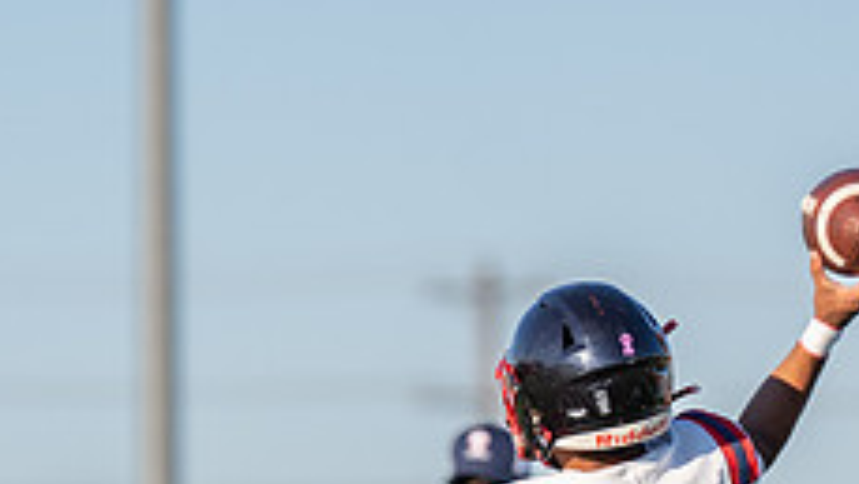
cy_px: 810
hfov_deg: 3.1
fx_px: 15972
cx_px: 474
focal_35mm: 701
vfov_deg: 1.7
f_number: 2.8
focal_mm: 200
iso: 100
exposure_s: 1/2000
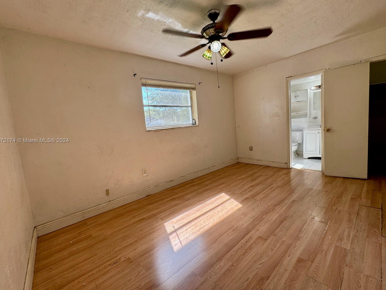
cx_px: 193
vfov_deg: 81.7
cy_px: 141
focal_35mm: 15
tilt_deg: -6.4
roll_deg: +4.6
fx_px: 167
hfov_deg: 98.2
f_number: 2.2
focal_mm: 2.22
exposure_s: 1/133
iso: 40
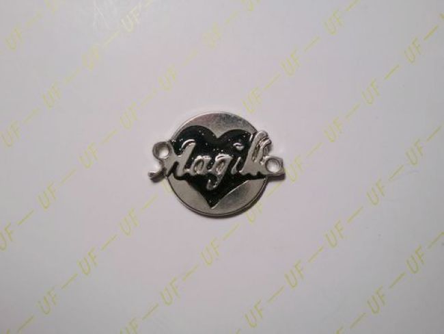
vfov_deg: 41.8
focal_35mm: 34
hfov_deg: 53.9
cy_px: 167
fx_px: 436
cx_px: 222
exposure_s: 1/80
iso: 100
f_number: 2.8
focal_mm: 5.58
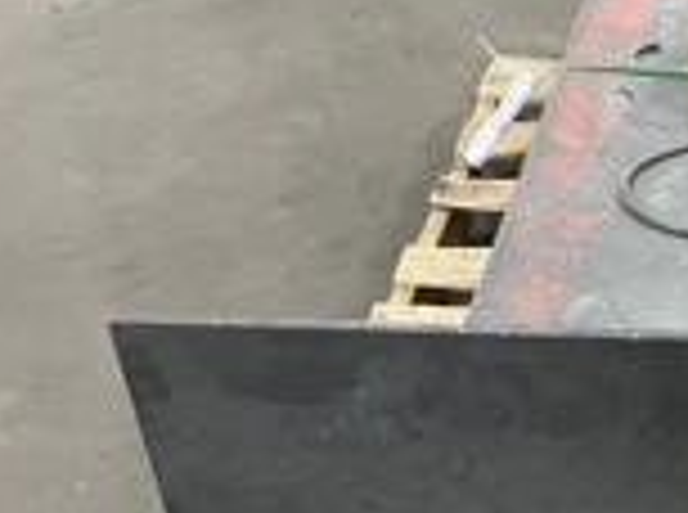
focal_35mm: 76
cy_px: 328
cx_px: 710
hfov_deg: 24.4
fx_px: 1507
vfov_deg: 19.3
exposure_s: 1/40
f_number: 1.8
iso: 320
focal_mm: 3
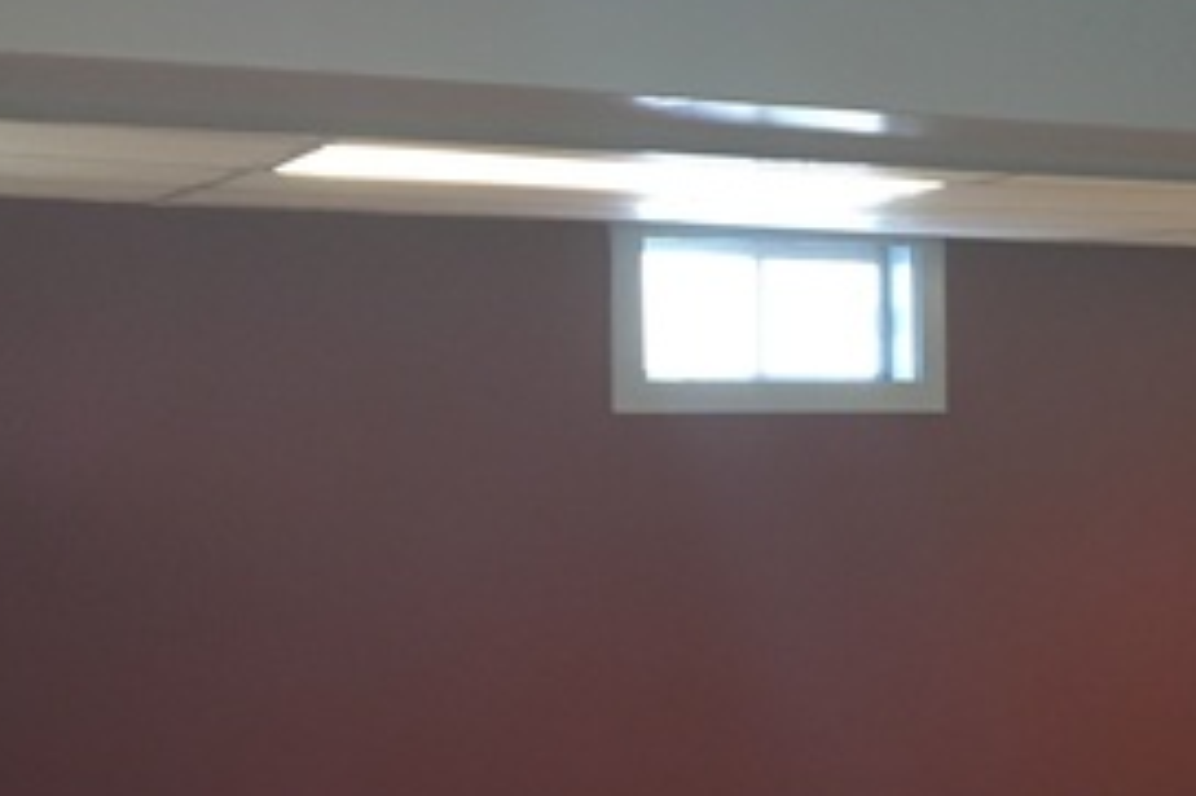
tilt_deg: -0.2
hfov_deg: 26.5
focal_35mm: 71
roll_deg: +0.2
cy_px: 506
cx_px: 1266
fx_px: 2357
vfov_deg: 19.1
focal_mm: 4.15
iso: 160
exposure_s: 1/30
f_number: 2.2
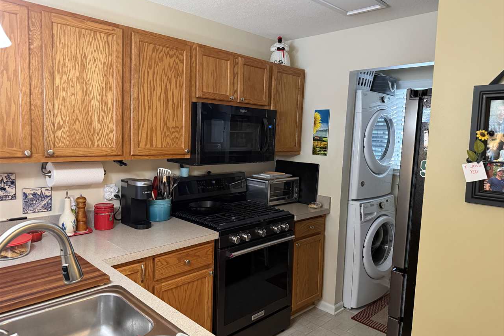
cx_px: 252
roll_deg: -2.6
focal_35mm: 25
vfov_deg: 51.3
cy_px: 167
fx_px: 350
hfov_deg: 71.5
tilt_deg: -3.9
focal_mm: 6.76
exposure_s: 1/60
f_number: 1.78
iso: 400
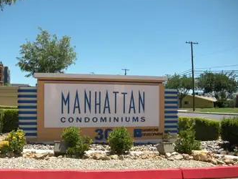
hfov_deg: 44.7
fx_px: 289
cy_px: 102
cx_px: 104
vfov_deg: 34.3
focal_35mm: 42
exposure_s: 1/730
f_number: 3.8
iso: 89
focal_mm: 5.9
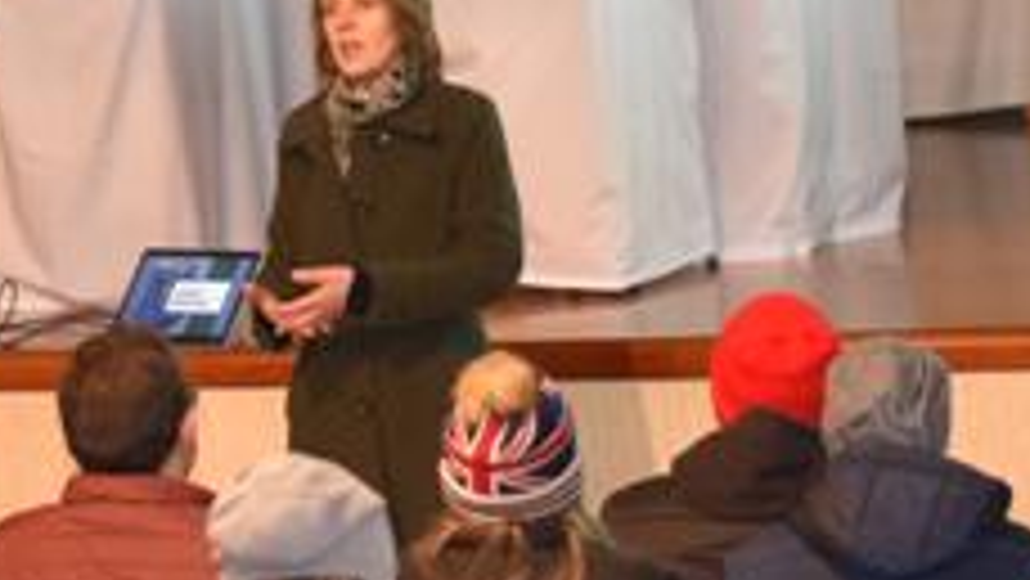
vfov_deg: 5.1
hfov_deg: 9.2
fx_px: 6393
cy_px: -447
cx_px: 292
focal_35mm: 234
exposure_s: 1/60
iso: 1250
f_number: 1.8
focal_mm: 50
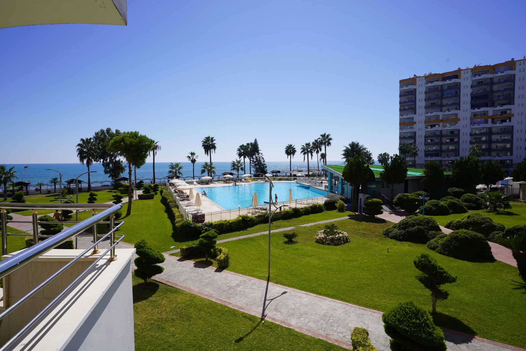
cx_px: 263
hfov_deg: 84.0
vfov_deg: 61.9
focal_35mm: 20
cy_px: 176
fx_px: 292
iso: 100
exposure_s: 1/250
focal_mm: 20
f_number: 10
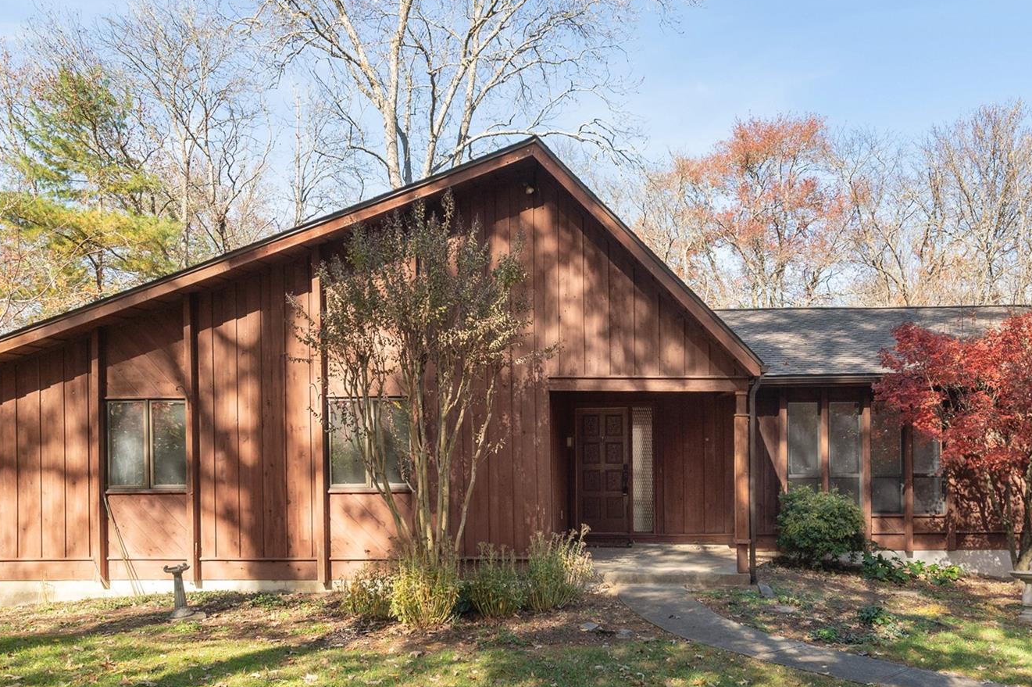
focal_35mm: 31
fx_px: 888
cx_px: 577
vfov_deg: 42.2
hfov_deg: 60.1
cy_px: 395
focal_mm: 20
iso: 320
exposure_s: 1/400
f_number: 7.1
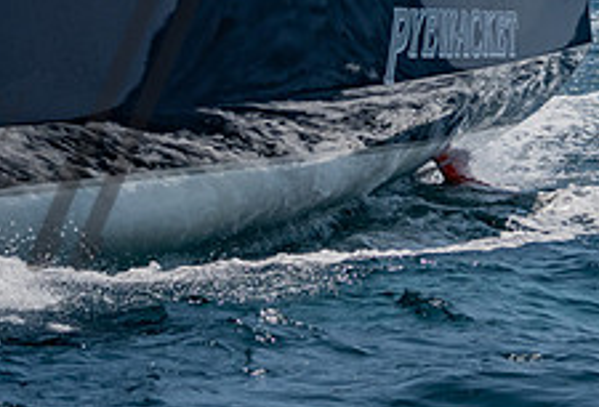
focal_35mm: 489
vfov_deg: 2.8
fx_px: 8186
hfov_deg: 4.2
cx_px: 363
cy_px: -238
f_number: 5.6
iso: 320
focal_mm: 120
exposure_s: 1/3200
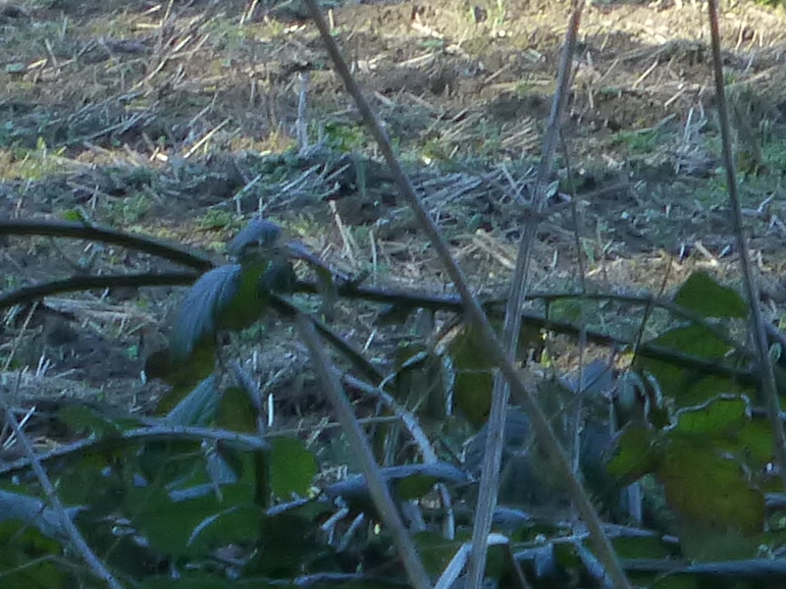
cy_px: -652
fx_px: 15529
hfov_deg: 2.9
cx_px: -478
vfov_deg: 2.2
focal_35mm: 684
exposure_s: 1/80
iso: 160
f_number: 5.4
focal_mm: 21.8
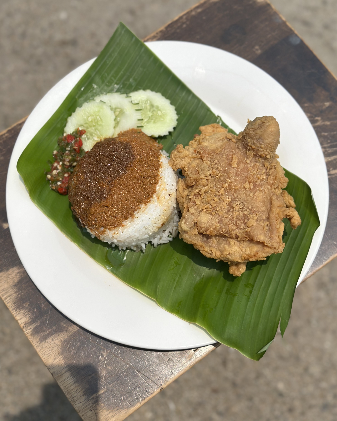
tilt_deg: -74.4
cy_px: 209
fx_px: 636
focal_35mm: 51
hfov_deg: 29.7
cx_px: 170
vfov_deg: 36.7
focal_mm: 6.86
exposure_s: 1/15873
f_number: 1.78
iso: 100
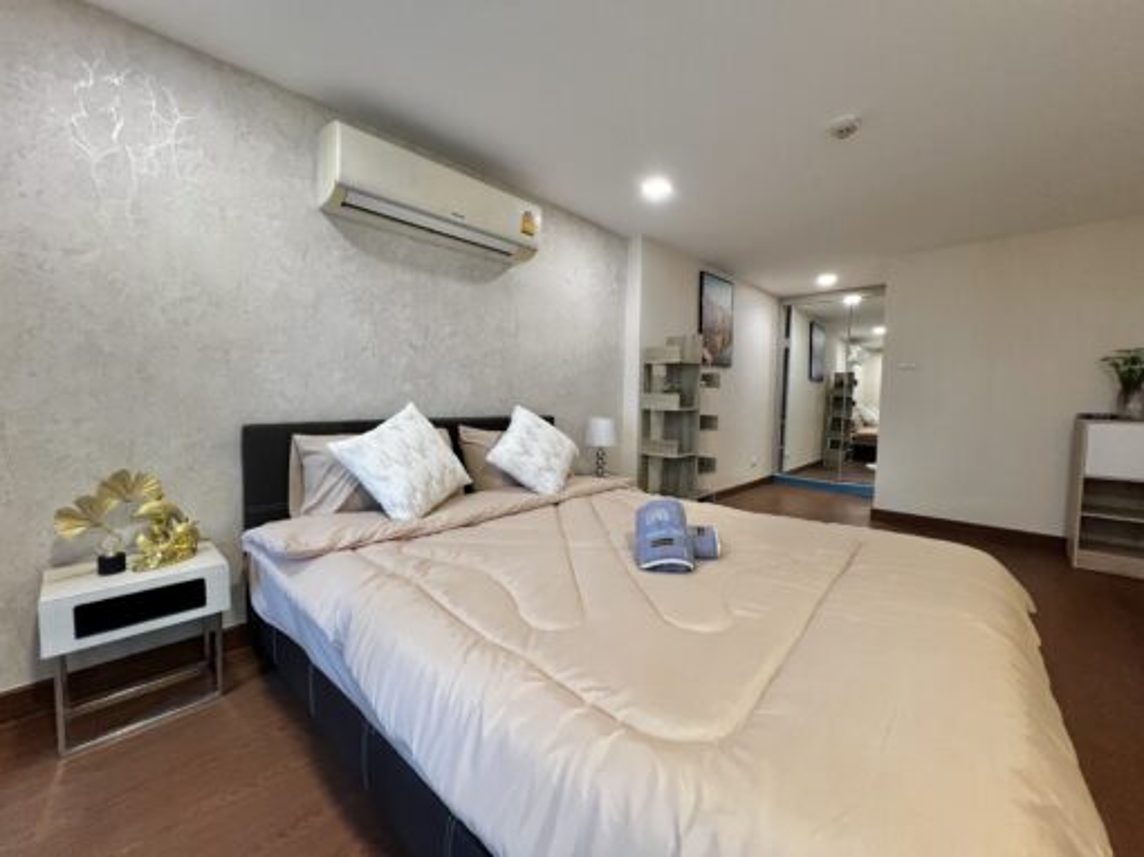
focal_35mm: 13
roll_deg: -1.3
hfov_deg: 106.2
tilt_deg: -4.3
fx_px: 429
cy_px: 428
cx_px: 572
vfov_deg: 89.9
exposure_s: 1/50
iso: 320
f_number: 1.8
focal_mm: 1.57
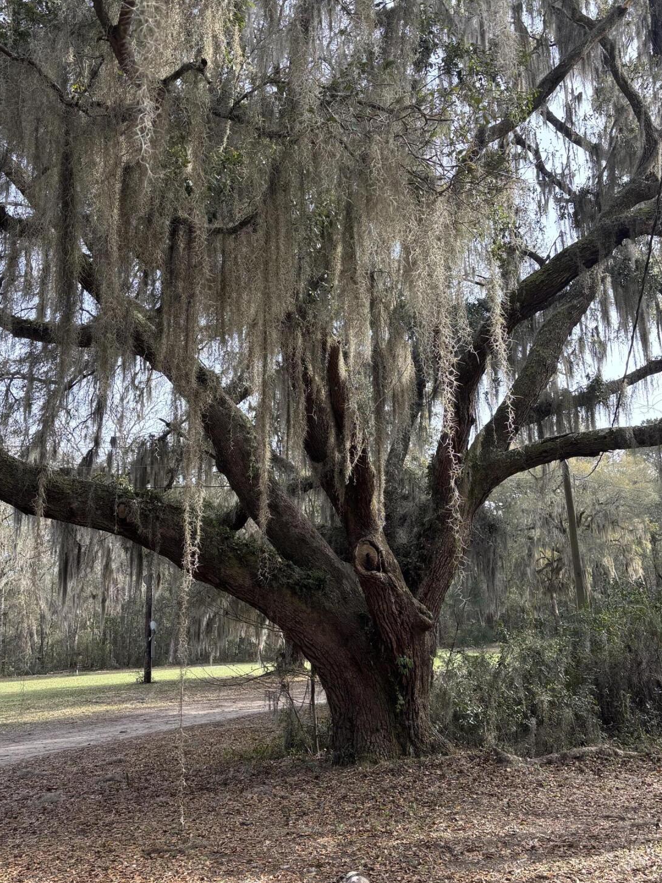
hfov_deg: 39.7
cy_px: 337
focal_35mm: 36
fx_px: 918
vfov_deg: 50.9
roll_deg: +2.5
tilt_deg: +17.3
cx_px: 339
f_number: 1.6
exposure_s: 1/425
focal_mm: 5.96
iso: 50
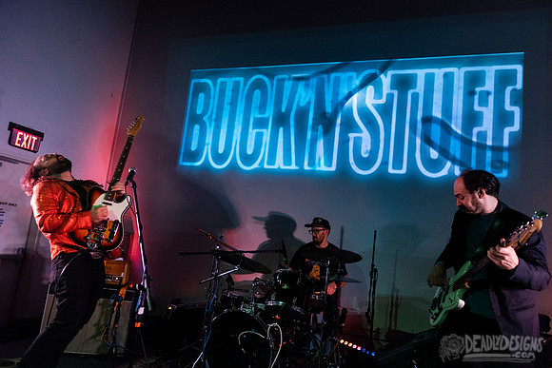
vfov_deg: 53.2
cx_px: 276
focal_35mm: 24
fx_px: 368
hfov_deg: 73.7
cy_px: 184
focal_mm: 24
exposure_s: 1/100
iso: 2000
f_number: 3.2
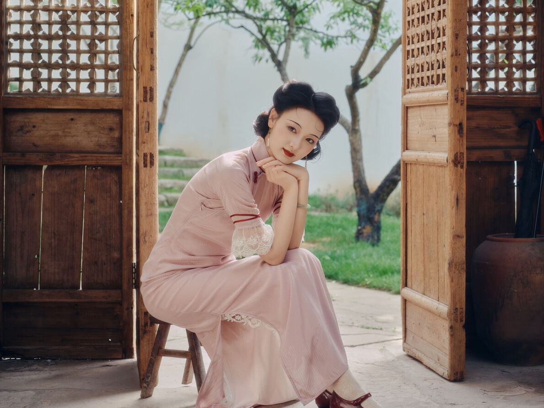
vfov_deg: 26.6
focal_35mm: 54
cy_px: 88
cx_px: 275
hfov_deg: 35.5
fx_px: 849
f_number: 4
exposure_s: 1/320
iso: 400
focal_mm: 50
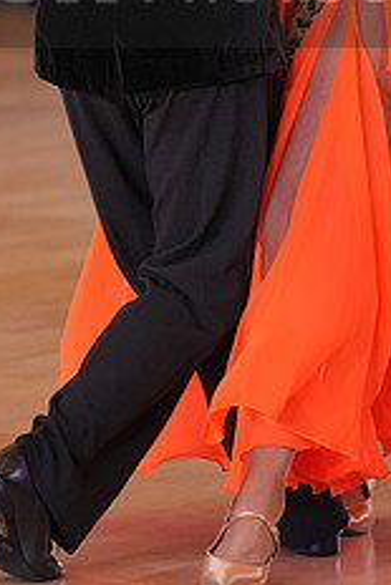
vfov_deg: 5.8
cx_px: 296
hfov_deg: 3.9
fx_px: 5742
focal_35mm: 353
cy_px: -35
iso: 2500
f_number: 4
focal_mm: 141
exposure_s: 1/500
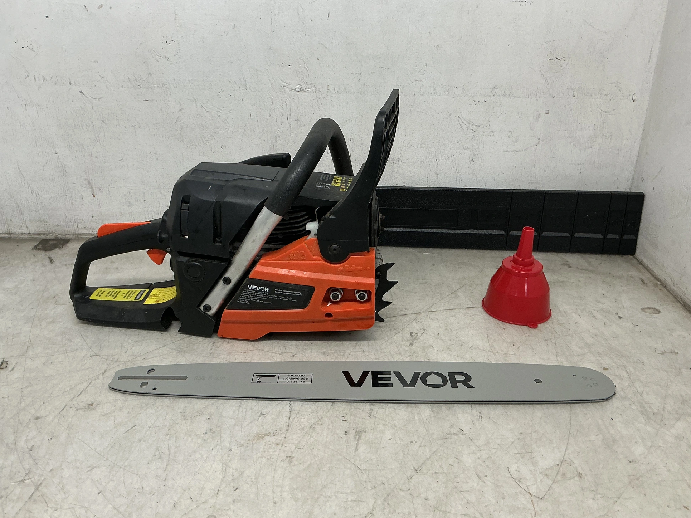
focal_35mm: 29
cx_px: 357
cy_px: 262
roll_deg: -1.4
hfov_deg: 61.6
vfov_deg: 48.2
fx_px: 579
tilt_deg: -25.8
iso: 40
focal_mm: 3
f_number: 1.8
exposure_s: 1/120
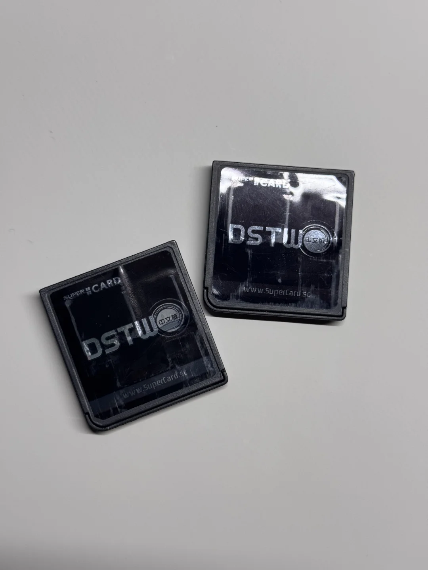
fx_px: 791
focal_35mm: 48
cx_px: 214
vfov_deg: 39.7
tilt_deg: -83.3
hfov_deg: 30.3
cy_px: 285
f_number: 1.78
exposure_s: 1/77
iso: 100
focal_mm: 6.76
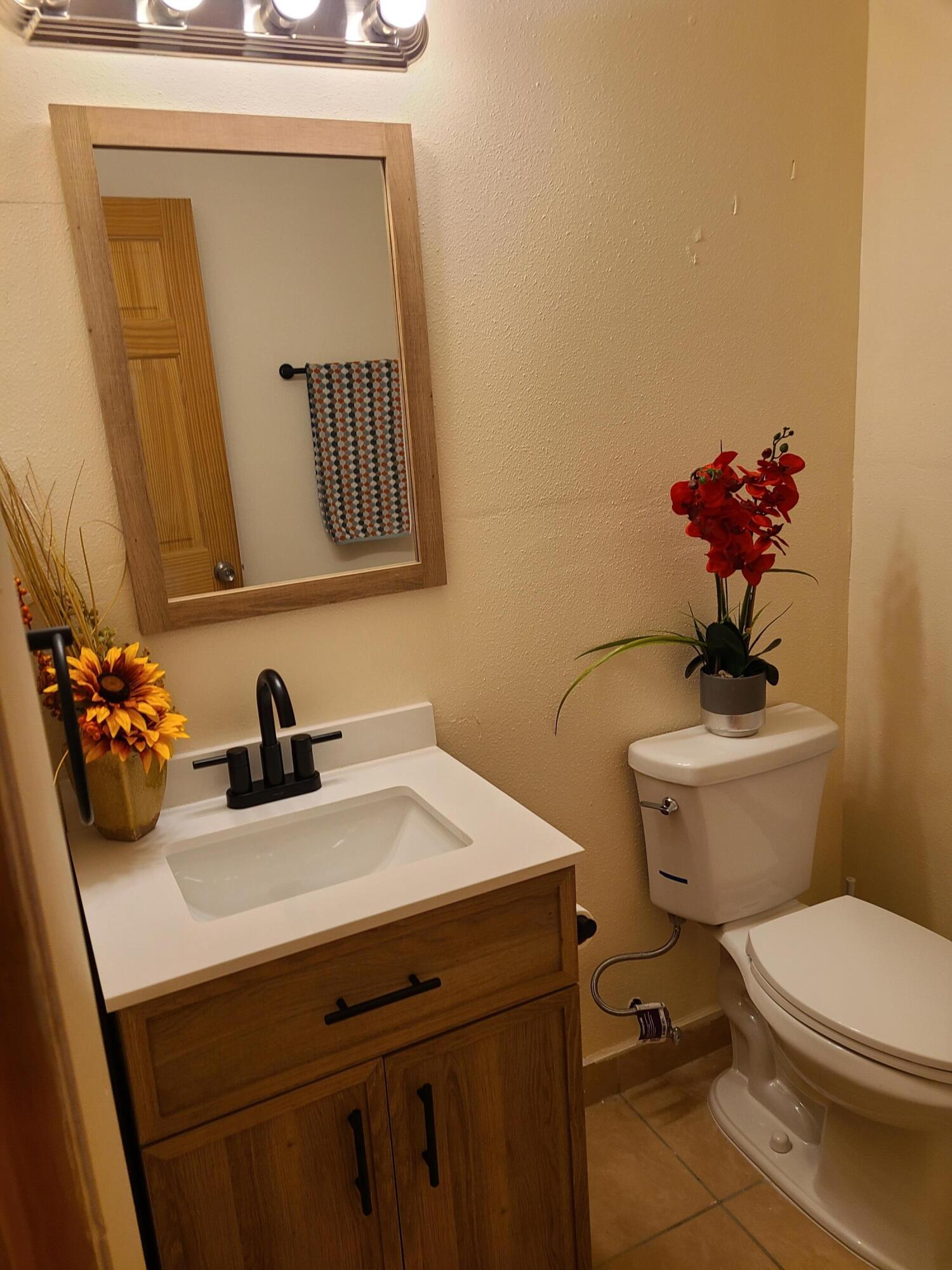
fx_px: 953
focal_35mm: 26
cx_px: 476
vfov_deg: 67.3
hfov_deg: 53.1
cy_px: 635
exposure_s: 1/60
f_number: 1.8
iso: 50
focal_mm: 5.4
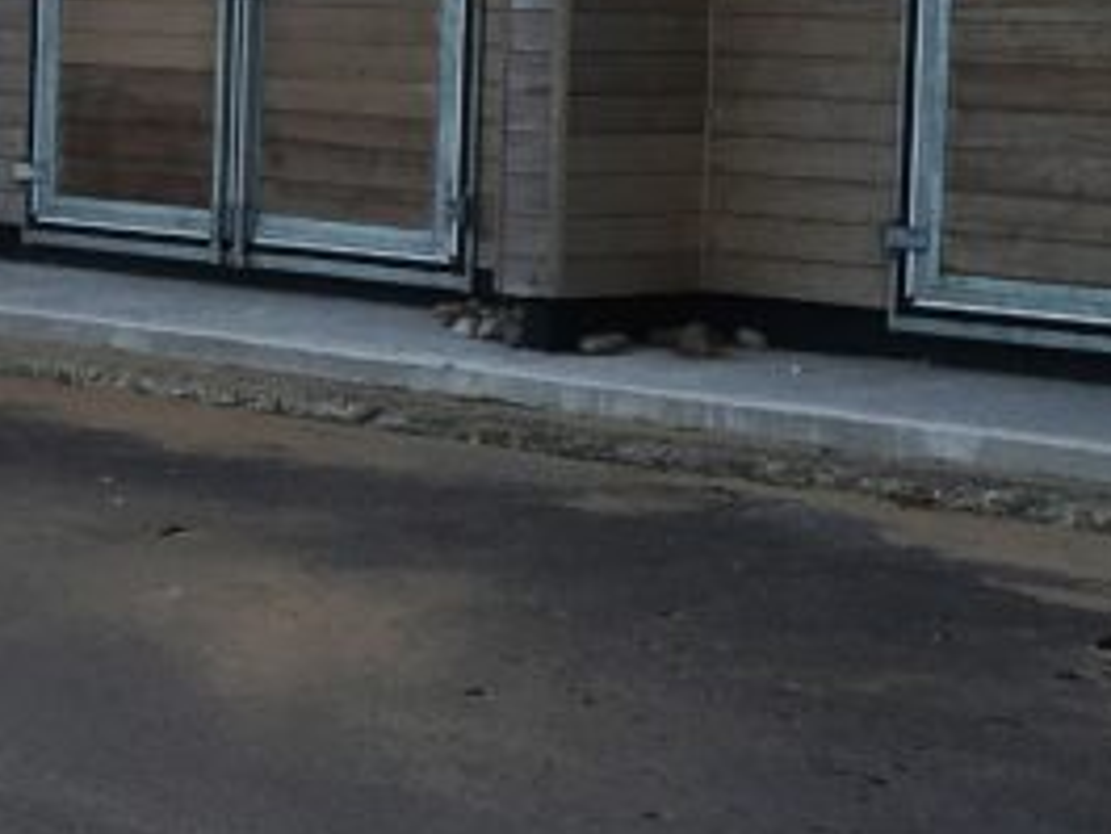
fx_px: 3596
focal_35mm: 112
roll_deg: -1.4
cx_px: -205
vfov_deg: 13.2
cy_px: 142
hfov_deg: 16.8
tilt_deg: -1.6
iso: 25
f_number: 2.2
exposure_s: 1/390
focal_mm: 4.15
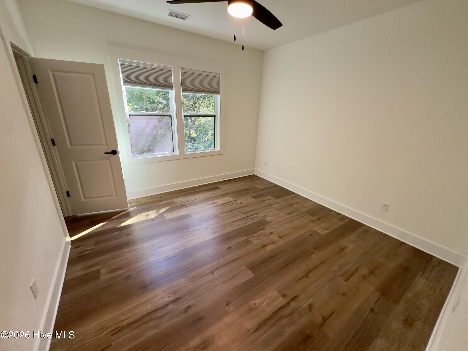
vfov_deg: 85.7
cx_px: 234
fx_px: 189
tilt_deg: -18.6
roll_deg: -2.7
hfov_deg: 102.1
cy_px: 176
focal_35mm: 14
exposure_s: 1/120
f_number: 2.2
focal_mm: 2.22
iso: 250
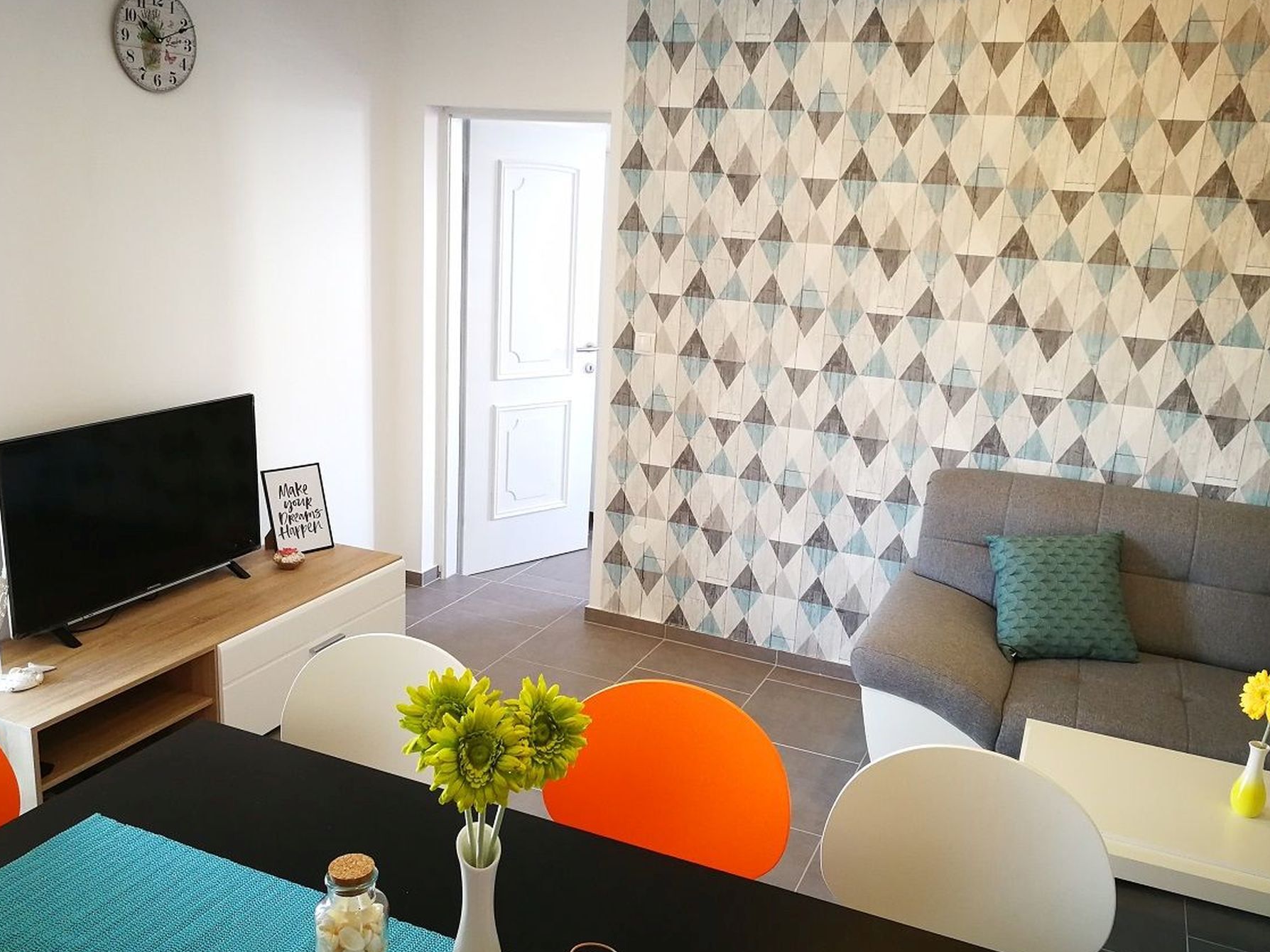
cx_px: 653
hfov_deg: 61.6
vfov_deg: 48.2
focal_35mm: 29
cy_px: 471
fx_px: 1064
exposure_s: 1/30
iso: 250
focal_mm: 3.95
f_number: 2.2
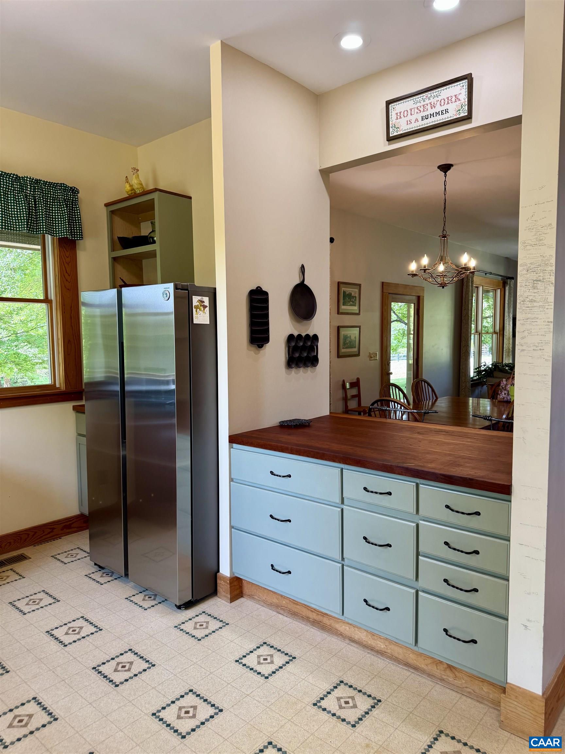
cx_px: 282
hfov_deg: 56.8
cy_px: 377
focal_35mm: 24
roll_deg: +1.5
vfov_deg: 71.6
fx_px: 522
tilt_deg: -4.0
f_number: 1.78
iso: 125
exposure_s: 1/120
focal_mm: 6.76
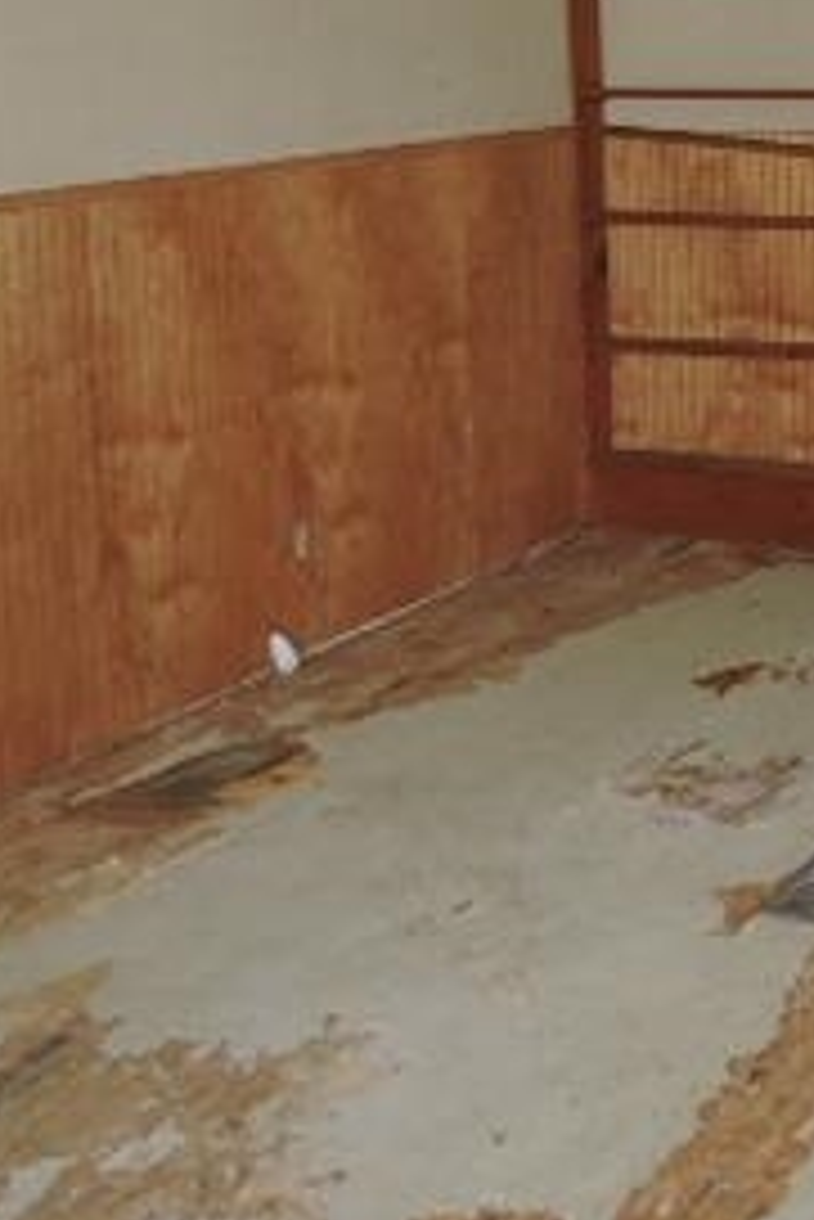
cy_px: 180
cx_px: 904
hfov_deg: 21.8
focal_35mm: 59
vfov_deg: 32.6
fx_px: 1998
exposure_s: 1/30
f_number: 3.3
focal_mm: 4.3
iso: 200
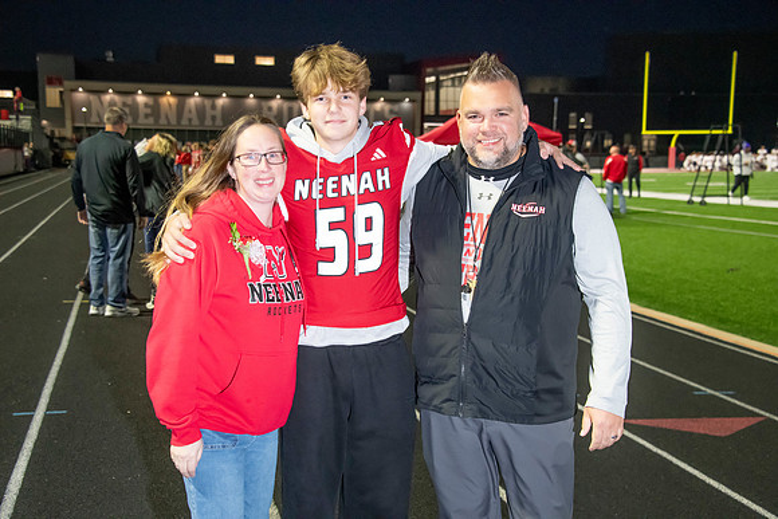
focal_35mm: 55
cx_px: 389
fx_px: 1189
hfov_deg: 36.2
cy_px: 260
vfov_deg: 24.6
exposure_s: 1/160
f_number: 5.6
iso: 5000
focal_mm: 55
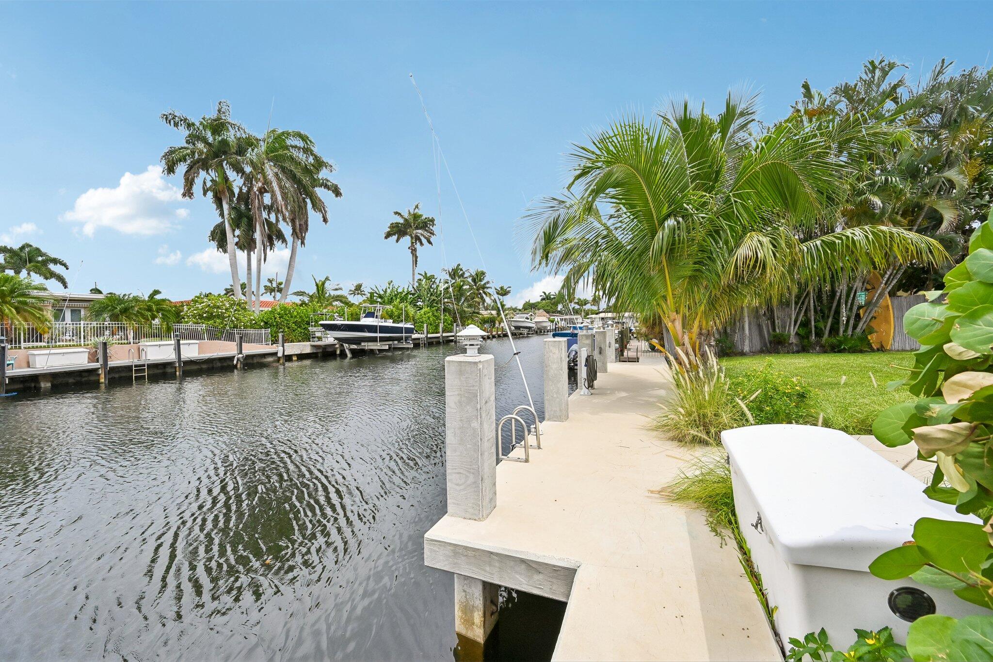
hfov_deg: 104.3
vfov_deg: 81.2
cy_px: 331
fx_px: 386
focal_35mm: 14
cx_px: 496
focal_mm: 14
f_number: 8
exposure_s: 1/4000
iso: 1250
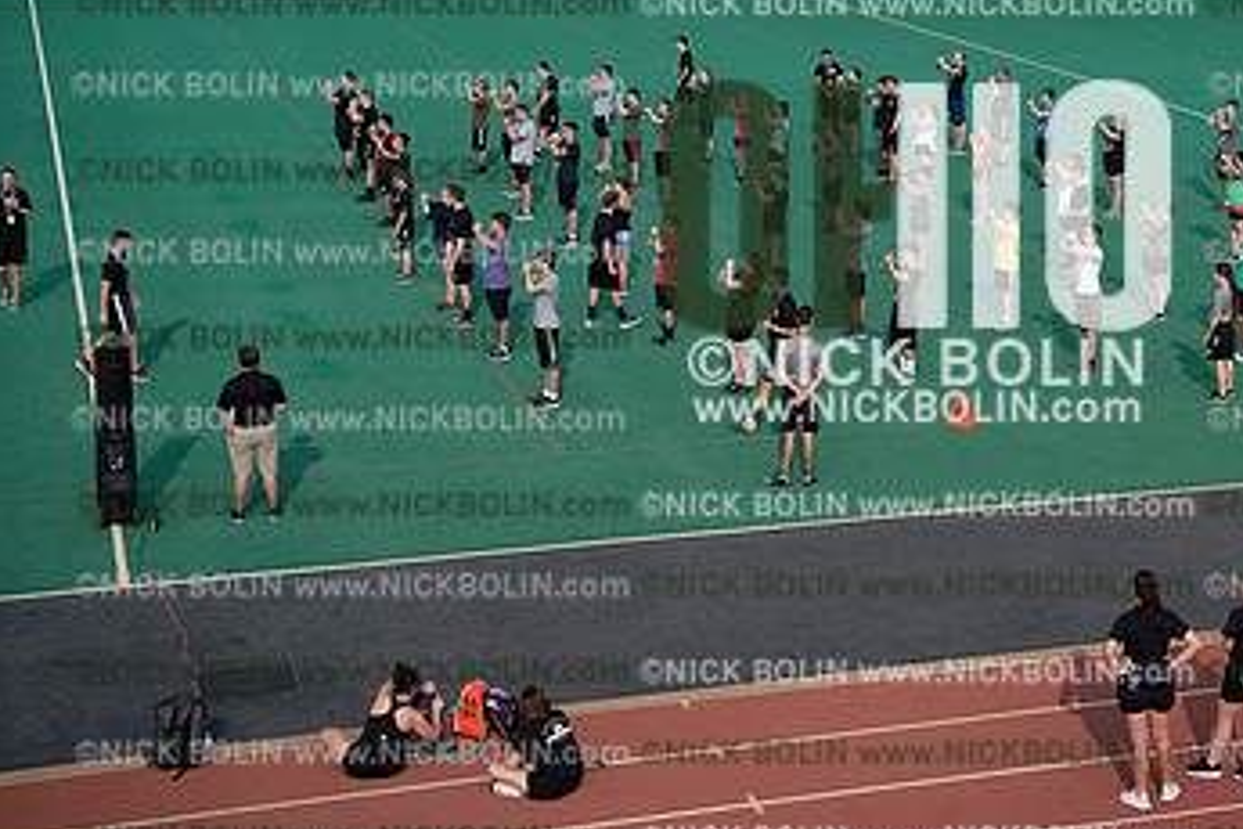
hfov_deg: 27.0
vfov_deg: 18.4
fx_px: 2555
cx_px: 915
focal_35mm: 74
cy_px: 254
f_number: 3.5
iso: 125
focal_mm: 44
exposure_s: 1/1600
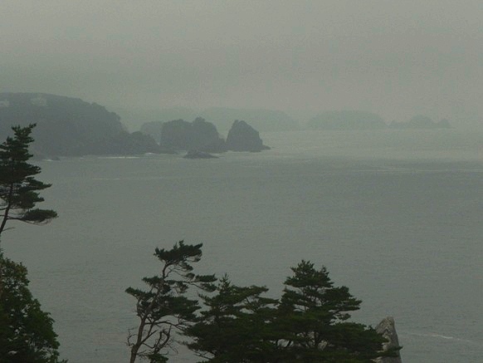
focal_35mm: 117
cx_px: 242
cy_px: 182
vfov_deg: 12.7
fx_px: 1633
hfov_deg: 16.8
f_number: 8
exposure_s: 1/634
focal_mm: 20.8
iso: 400
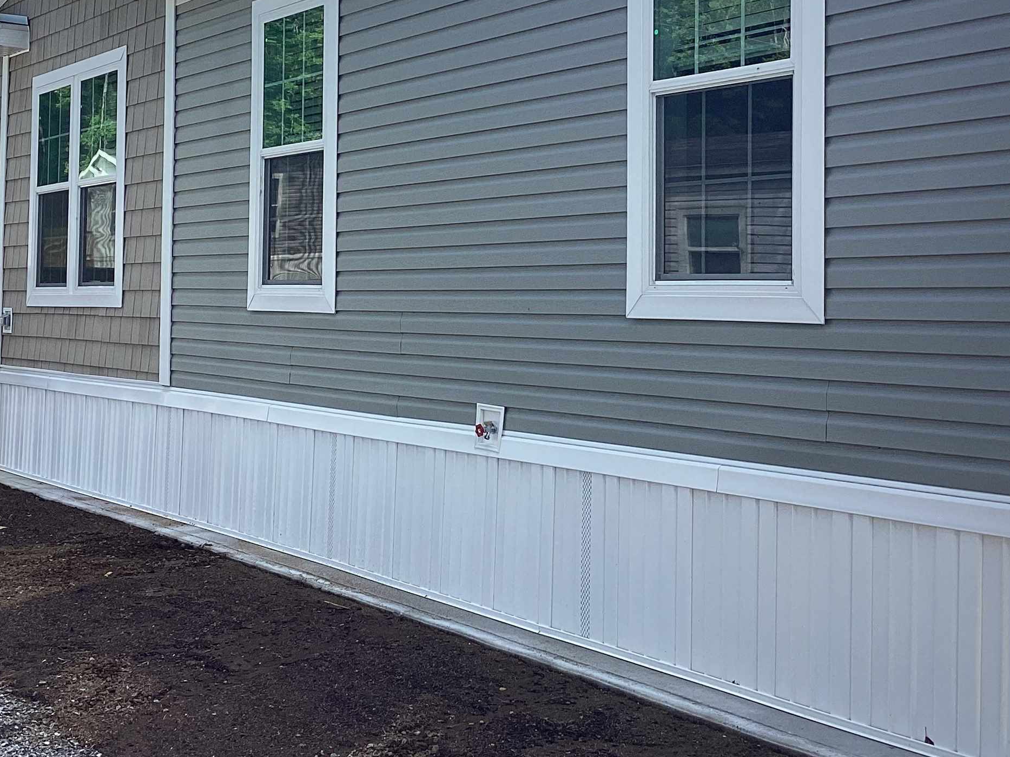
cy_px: 238
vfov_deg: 28.3
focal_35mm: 51
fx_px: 1488
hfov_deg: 37.4
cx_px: 446
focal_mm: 3.3
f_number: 2.4
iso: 25
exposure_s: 1/420
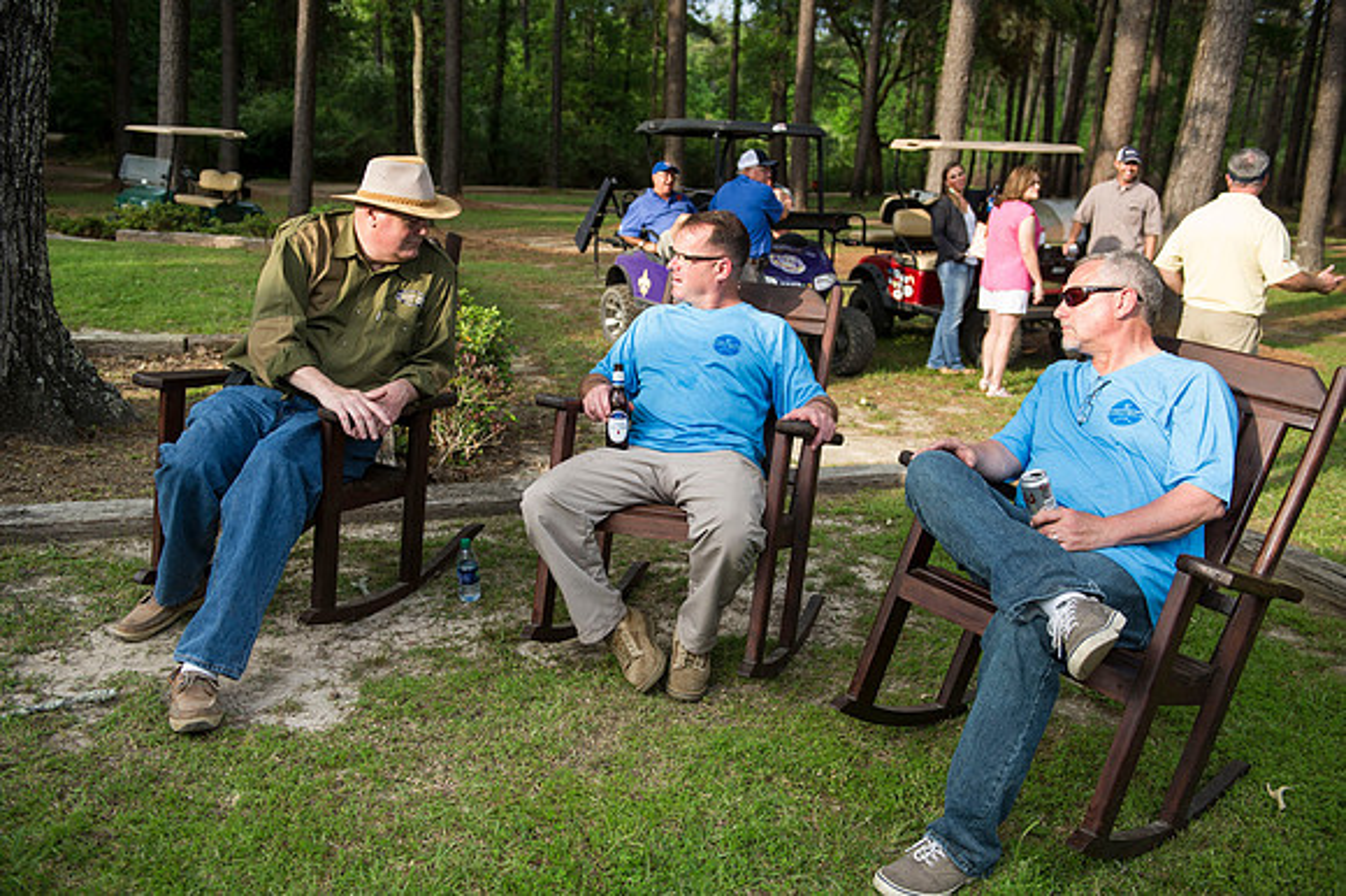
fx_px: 1196
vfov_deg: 41.1
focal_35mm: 32
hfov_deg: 58.7
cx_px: 673
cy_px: 448
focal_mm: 32
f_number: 3.5
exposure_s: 1/640
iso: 200
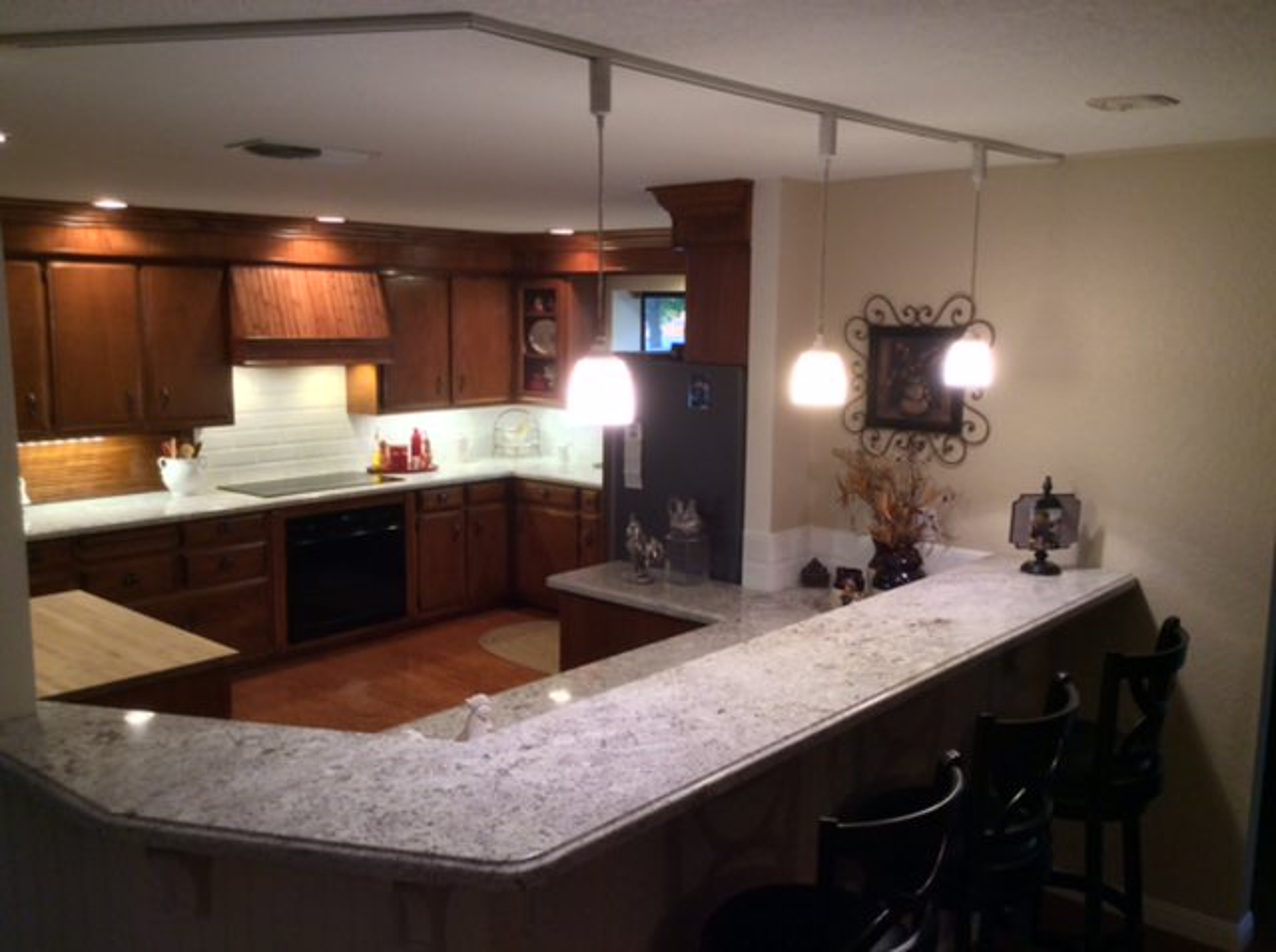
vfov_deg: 44.1
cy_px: 476
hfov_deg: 56.9
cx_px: 638
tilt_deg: -8.8
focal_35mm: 32
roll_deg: -0.6
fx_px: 1178
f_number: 2.4
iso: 80
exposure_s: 1/24
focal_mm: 3.3
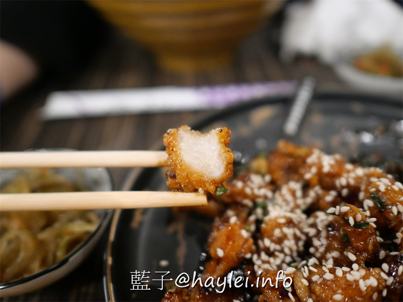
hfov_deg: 60.0
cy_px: 151
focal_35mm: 30
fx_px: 349
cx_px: 202
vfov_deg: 46.8
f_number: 1.7
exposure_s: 1/60
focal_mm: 15
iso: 2500
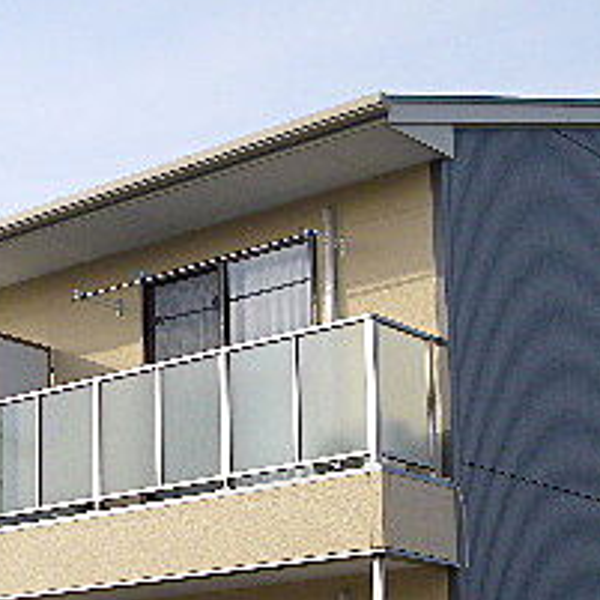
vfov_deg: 18.4
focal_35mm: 93
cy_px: 537
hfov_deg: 18.4
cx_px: 69
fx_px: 1824
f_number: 2.8
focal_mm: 5.8
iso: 80
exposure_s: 1/640
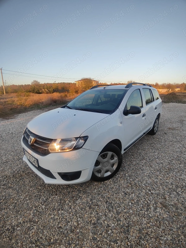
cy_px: 124
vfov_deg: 94.5
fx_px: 115
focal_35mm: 16
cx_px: 93
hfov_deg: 78.1
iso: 50
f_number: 2.4
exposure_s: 1/157
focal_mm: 2.13
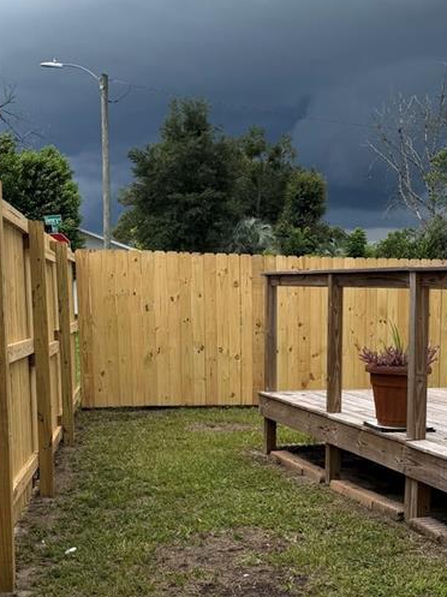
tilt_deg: -9.6
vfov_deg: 32.5
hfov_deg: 24.8
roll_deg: -1.9
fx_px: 1000
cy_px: 460
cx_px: 351
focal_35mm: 58
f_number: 1.78
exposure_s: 1/1106
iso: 80
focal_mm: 6.76
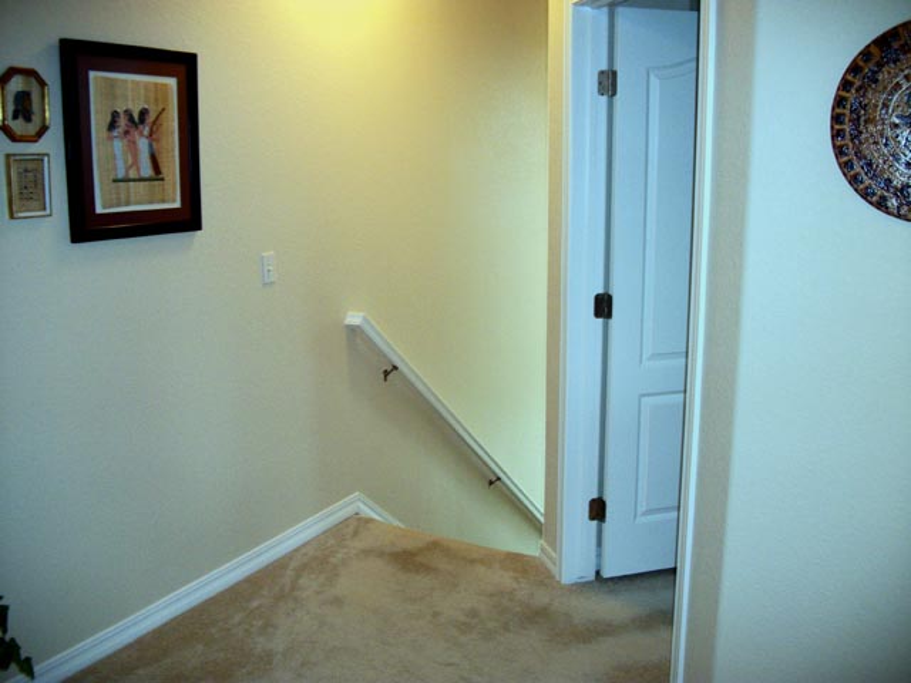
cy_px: 342
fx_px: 842
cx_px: 456
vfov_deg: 44.2
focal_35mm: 32
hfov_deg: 56.8
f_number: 2.9
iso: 160
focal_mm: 5.7
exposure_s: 1/30
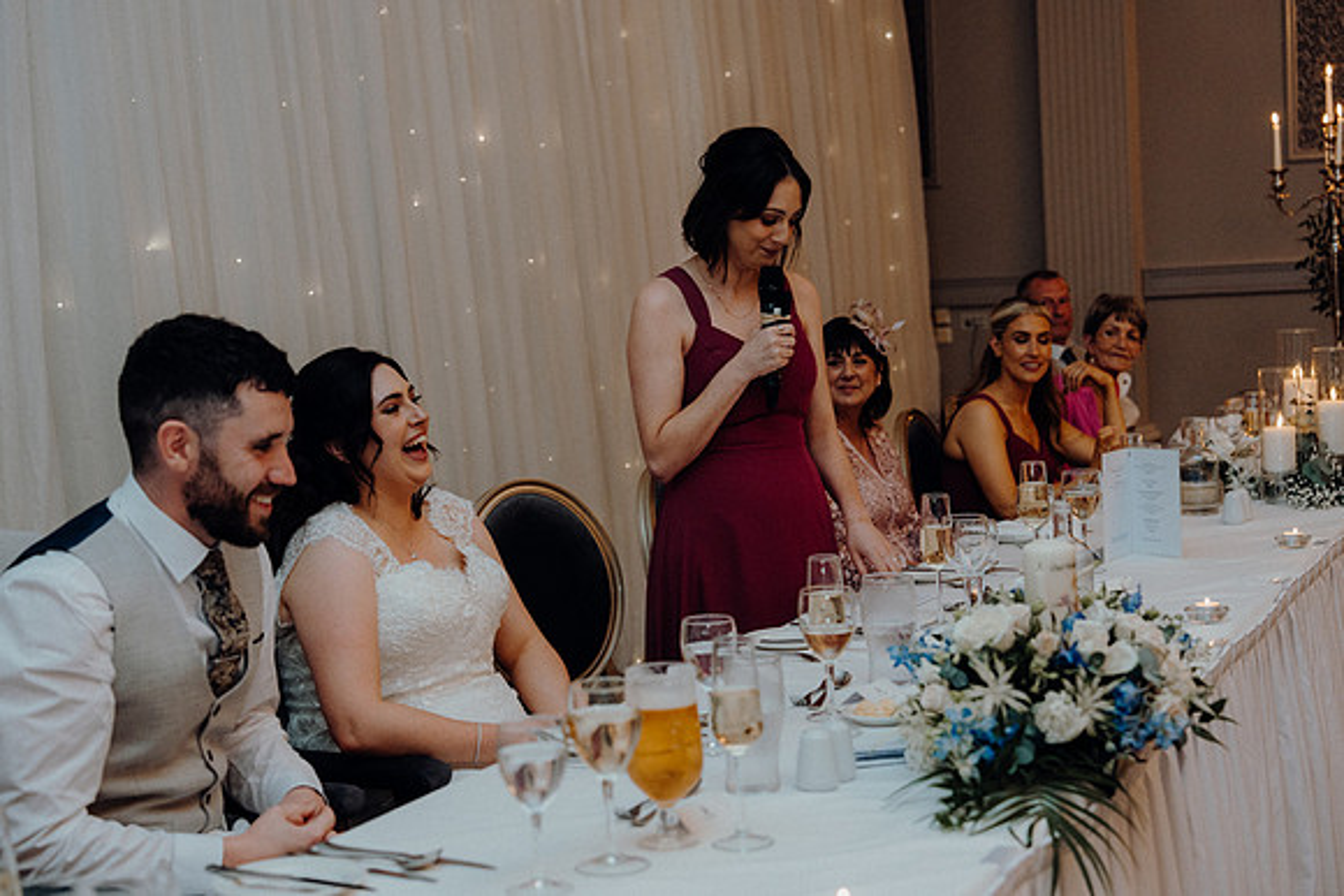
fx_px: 2091
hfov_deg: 35.6
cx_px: 672
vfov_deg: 24.2
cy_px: 448
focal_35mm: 56
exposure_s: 1/160
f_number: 3.5
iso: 2500
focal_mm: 56
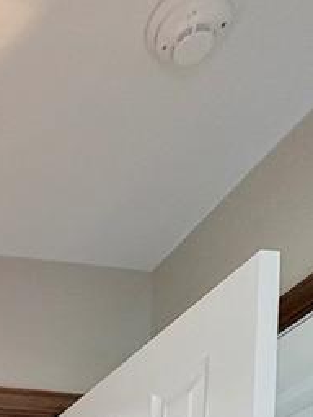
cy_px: 748
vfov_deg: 21.5
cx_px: -210
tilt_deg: -1.0
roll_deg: -2.0
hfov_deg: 19.9
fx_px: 711
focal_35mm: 59
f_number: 2.2
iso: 320
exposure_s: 1/120
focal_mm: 2.22
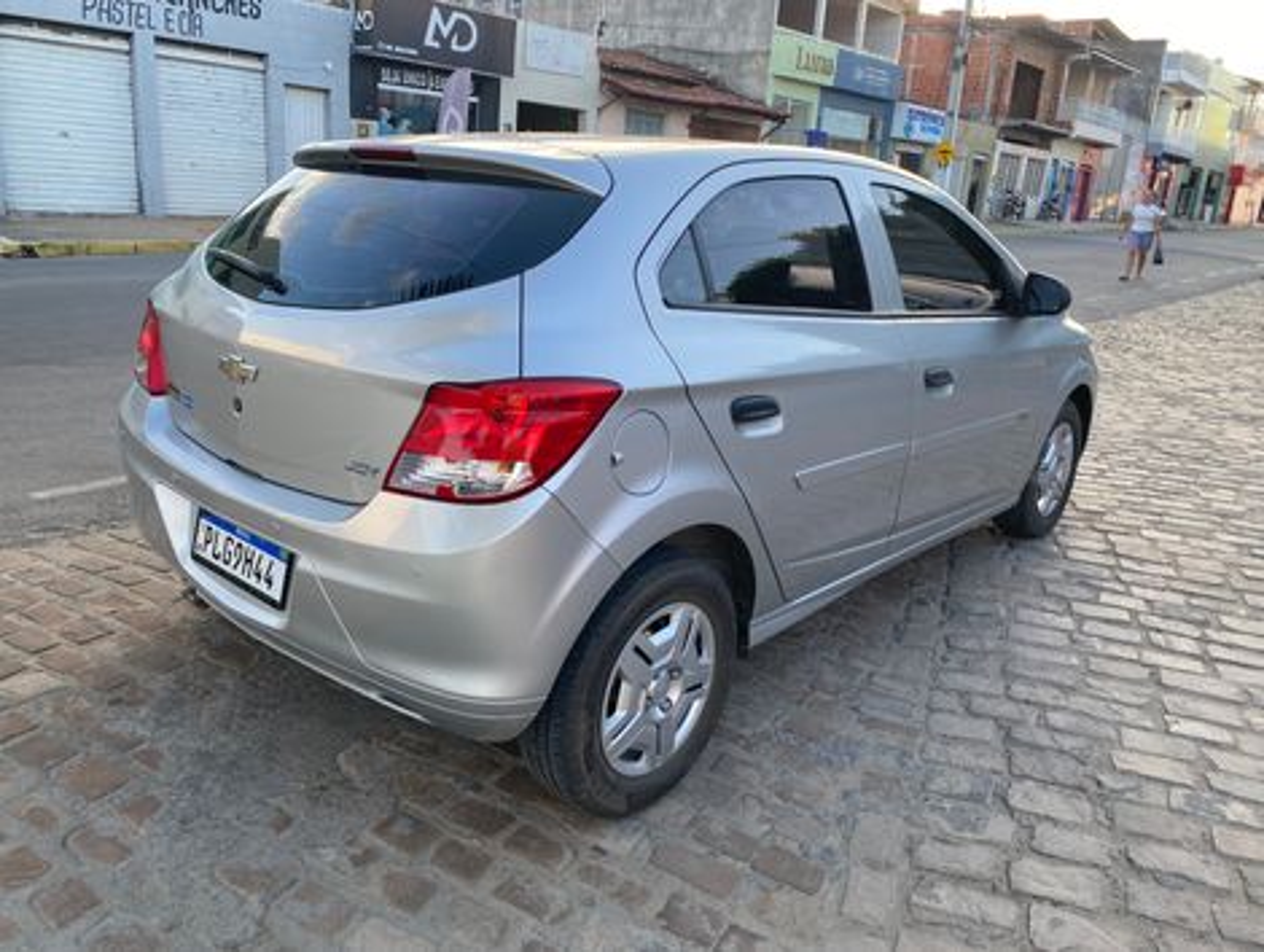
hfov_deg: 67.2
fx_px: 951
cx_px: 632
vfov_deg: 53.2
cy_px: 476
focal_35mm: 26
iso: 32
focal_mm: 4.25
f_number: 1.8
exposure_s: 1/199
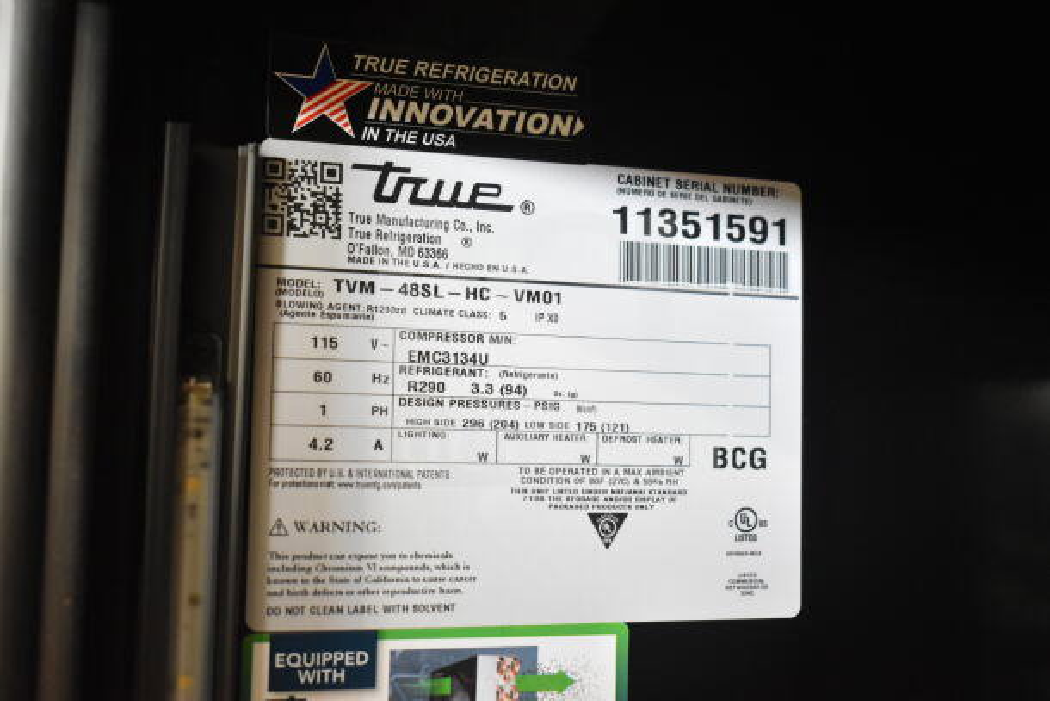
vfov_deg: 29.0
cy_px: 350
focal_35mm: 46
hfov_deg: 42.3
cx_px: 525
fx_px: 1356
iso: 4000
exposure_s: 1/50
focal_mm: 31
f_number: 4.2
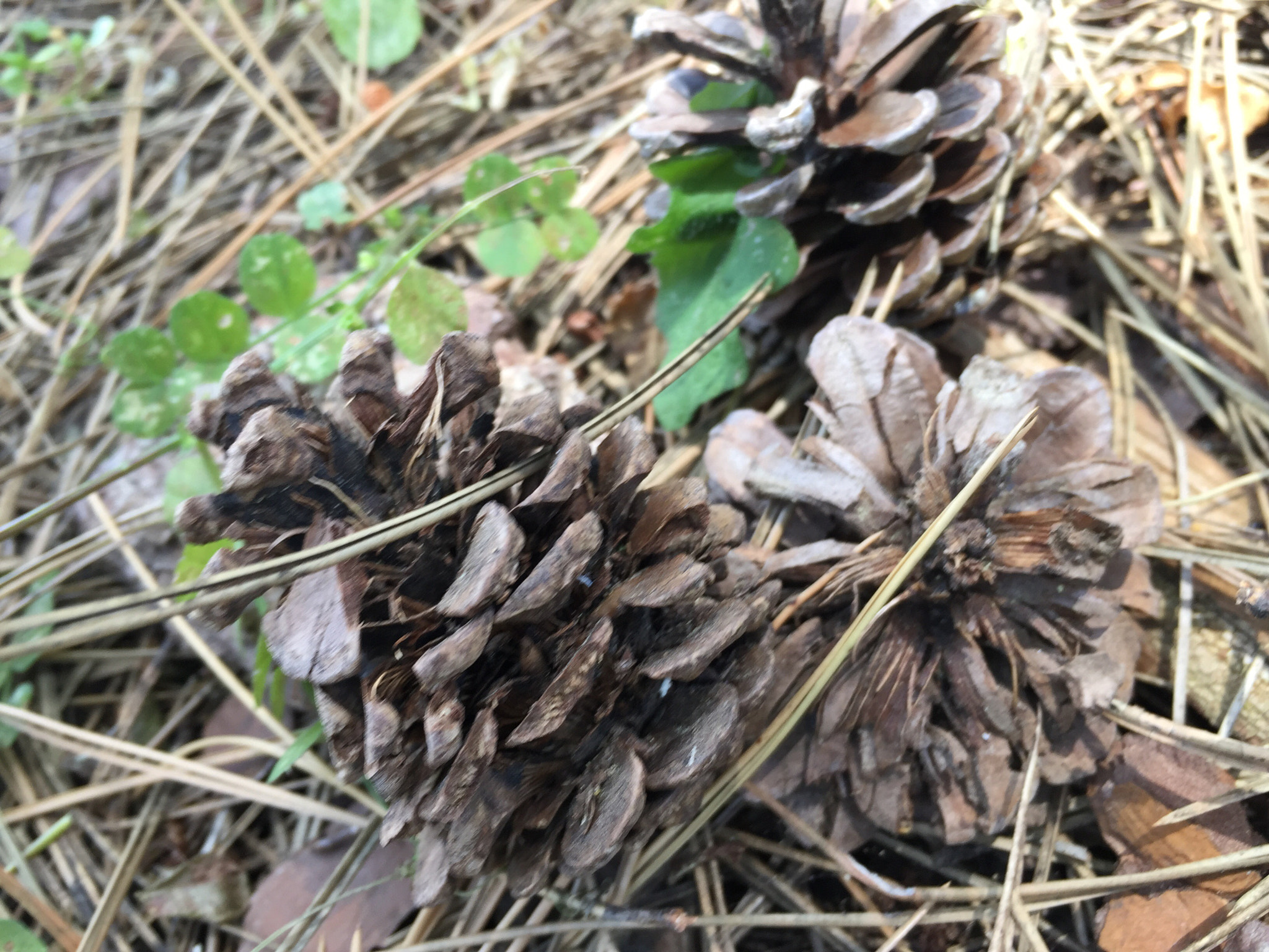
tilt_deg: -47.6
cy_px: 476
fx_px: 1063
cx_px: 634
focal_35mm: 29
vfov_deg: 48.2
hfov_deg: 61.7
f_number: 2.2
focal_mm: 4.15
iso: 40
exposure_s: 1/50
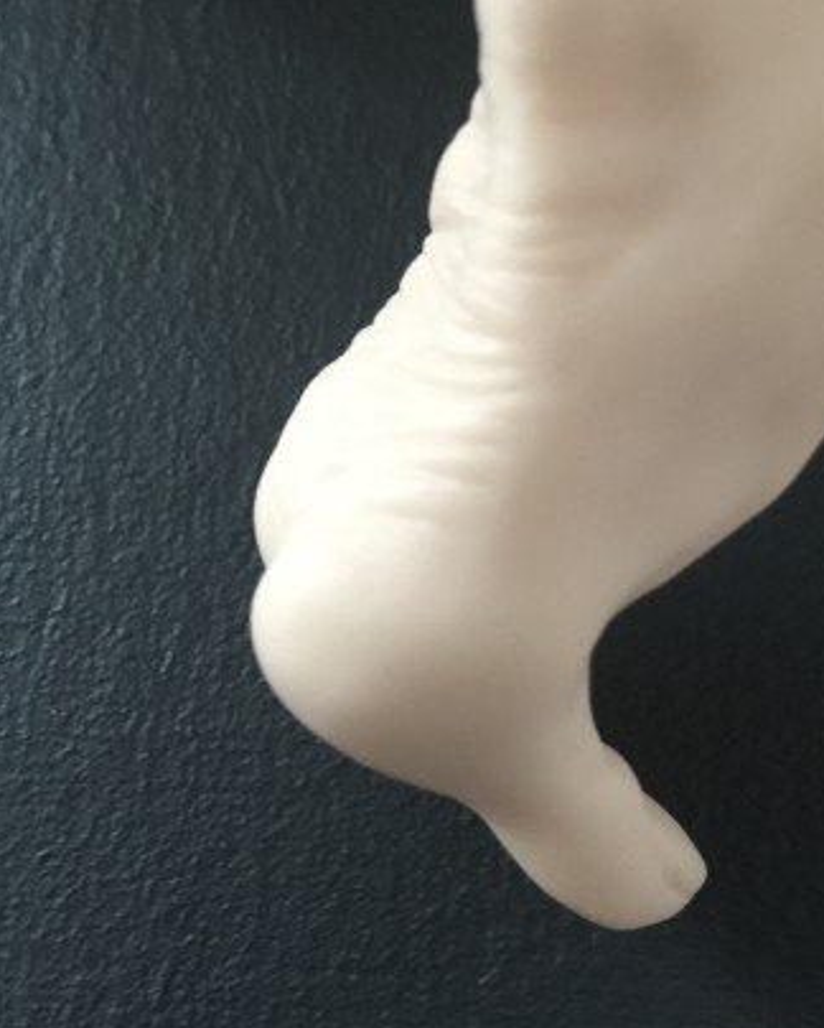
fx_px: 1278
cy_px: 392
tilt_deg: -71.6
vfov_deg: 43.5
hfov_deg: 35.3
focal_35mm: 42
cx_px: 560
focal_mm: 4.15
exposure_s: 1/4
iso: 125
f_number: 2.2
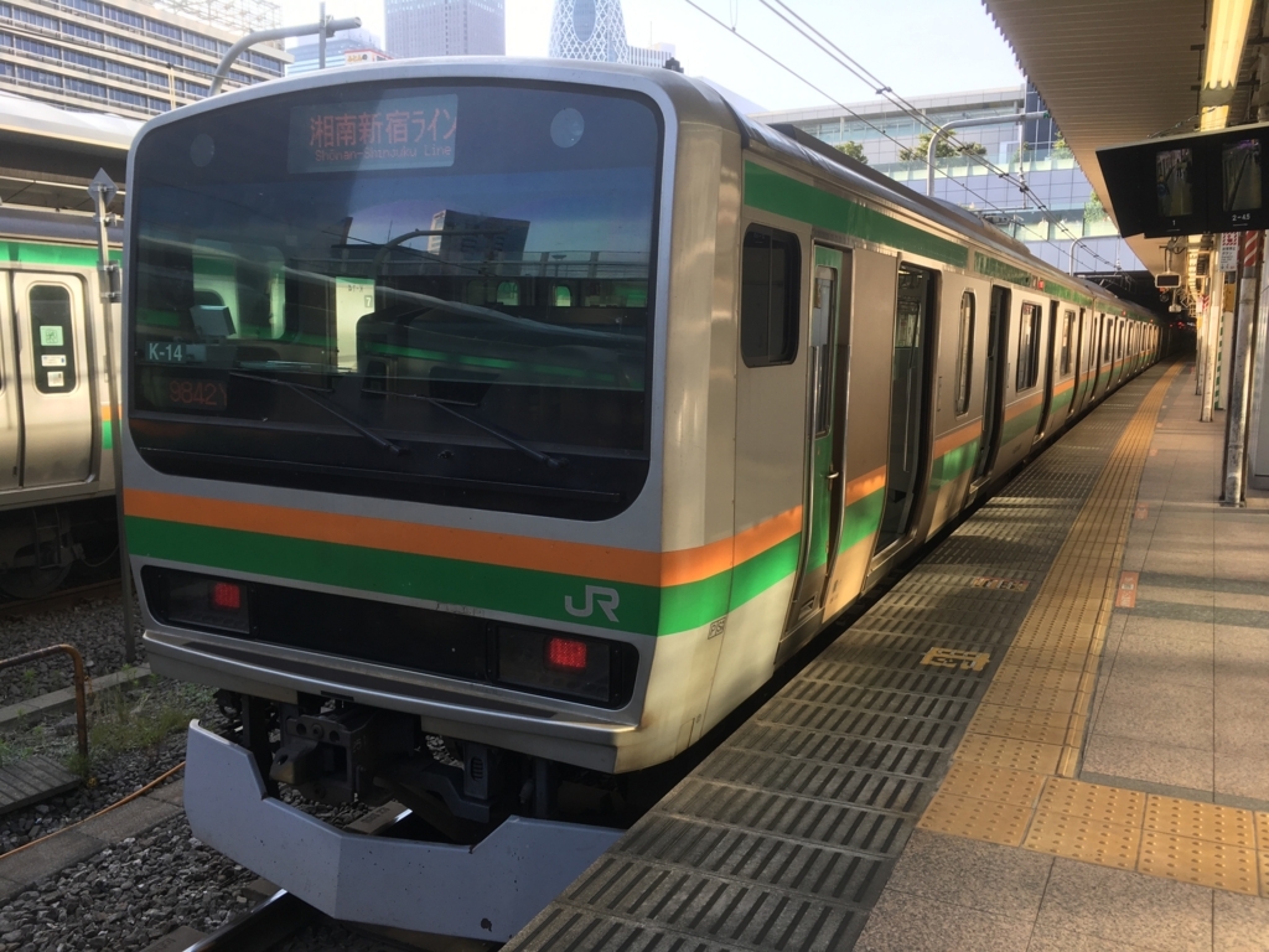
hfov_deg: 61.7
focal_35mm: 29
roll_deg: +0.7
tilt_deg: -9.4
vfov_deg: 48.2
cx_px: 634
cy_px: 476
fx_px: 1063
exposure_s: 1/246
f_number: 2.2
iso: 25
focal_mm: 4.15
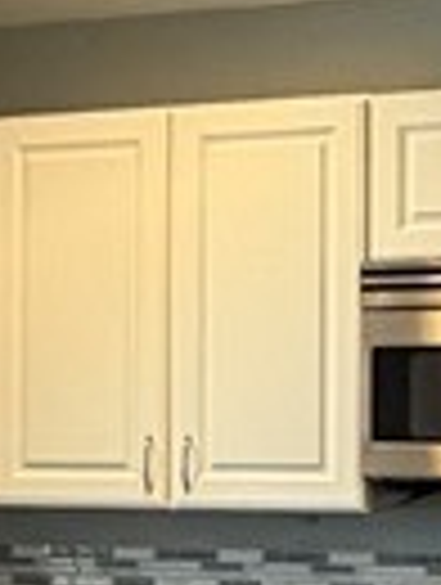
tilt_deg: +1.9
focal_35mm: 110
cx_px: 140
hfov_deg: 13.5
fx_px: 1862
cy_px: 459
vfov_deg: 17.7
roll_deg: -0.4
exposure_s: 1/60
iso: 320
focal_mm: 2.22
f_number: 2.2
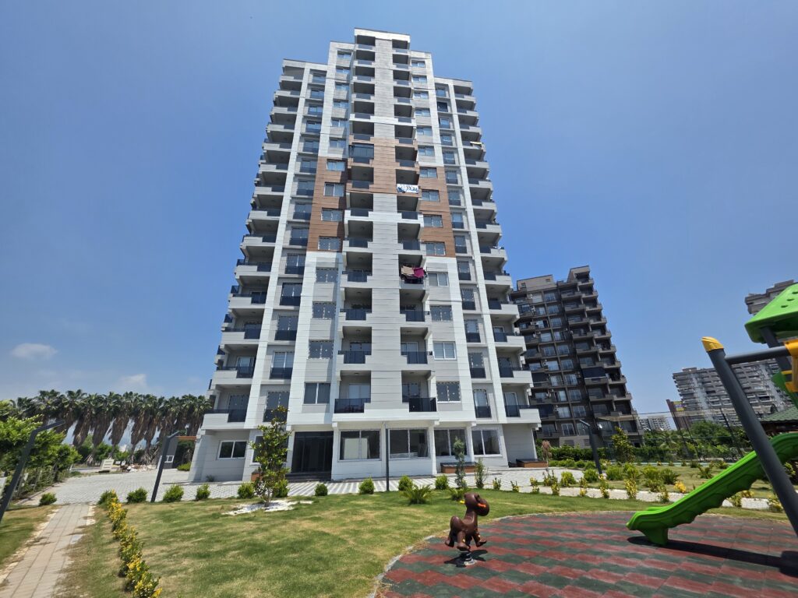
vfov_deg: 89.9
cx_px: 399
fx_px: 300
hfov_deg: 106.2
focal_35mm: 13
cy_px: 299
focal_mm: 2.2
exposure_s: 1/3126
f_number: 1.9
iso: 40
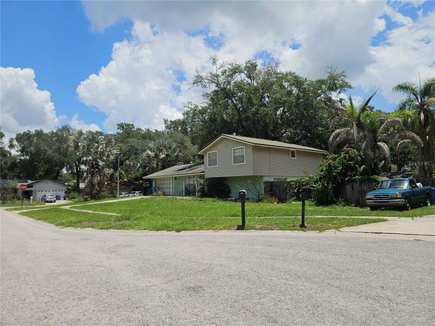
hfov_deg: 73.9
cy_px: 163
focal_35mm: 23
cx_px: 218
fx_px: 289
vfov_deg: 58.9
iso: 25
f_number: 1.8
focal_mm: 5.4
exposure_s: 1/3483
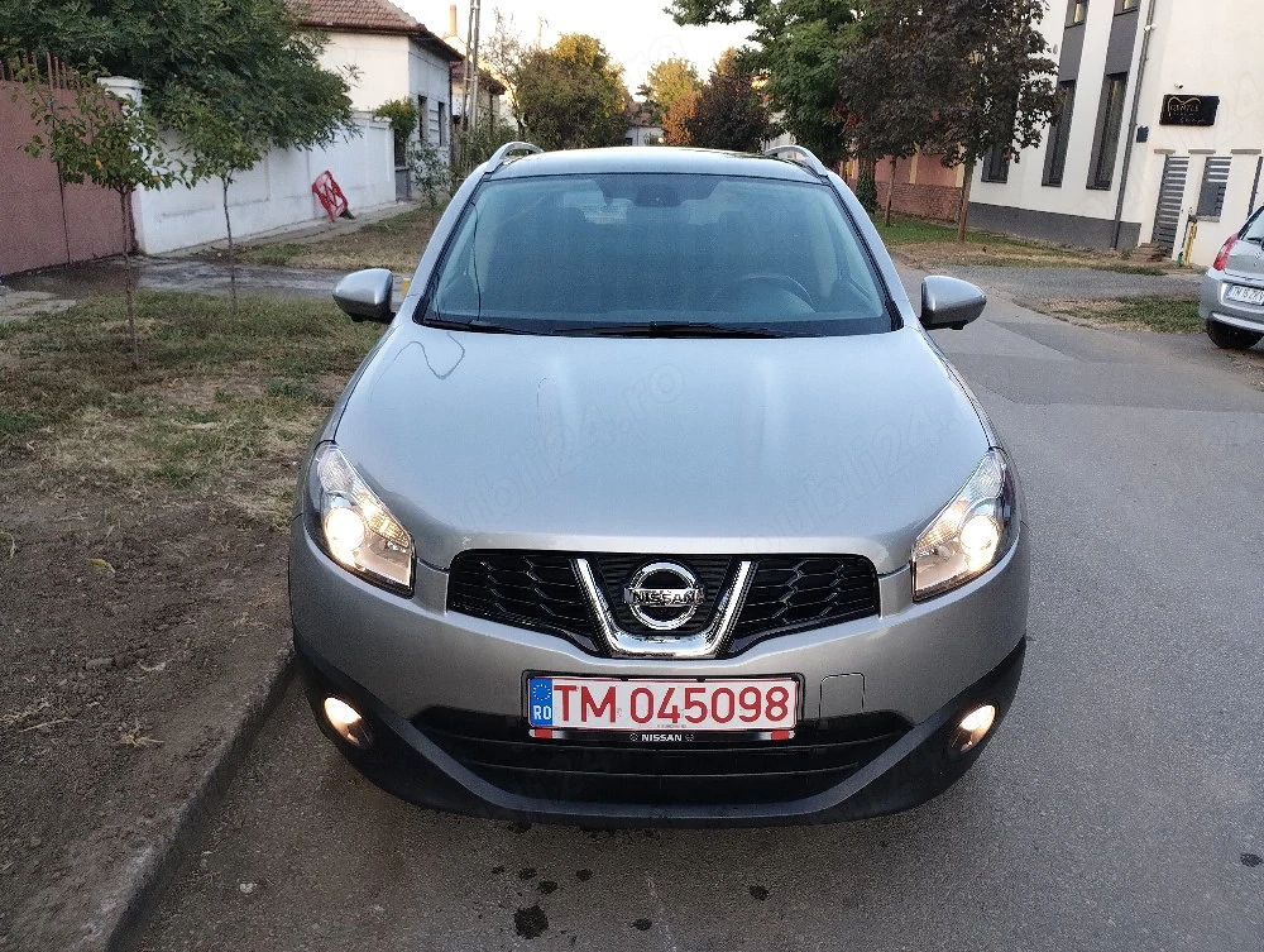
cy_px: 476
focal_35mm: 28
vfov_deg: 49.9
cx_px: 632
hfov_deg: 63.4
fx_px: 1024
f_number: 1.8
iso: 113
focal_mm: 4.27
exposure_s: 1/50
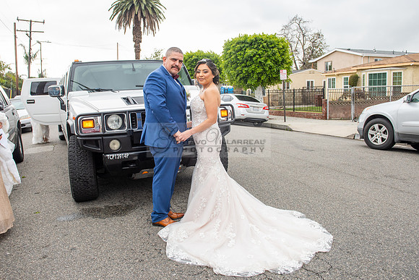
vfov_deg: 43.0
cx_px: 191
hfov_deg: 61.2
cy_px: 122
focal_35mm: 30
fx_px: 354
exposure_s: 1/200
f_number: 5.6
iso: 500
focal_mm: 27
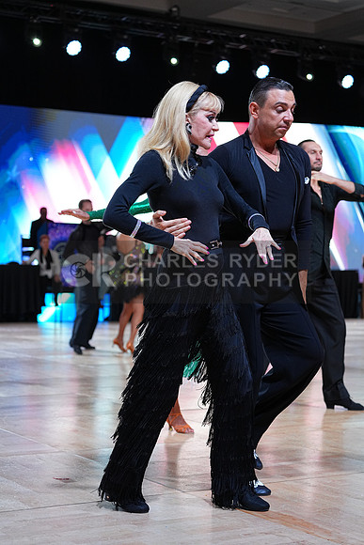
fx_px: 1061
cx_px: 182
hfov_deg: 19.5
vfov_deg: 28.8
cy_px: 272
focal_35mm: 70
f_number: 4
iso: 1250
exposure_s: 1/500
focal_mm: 70
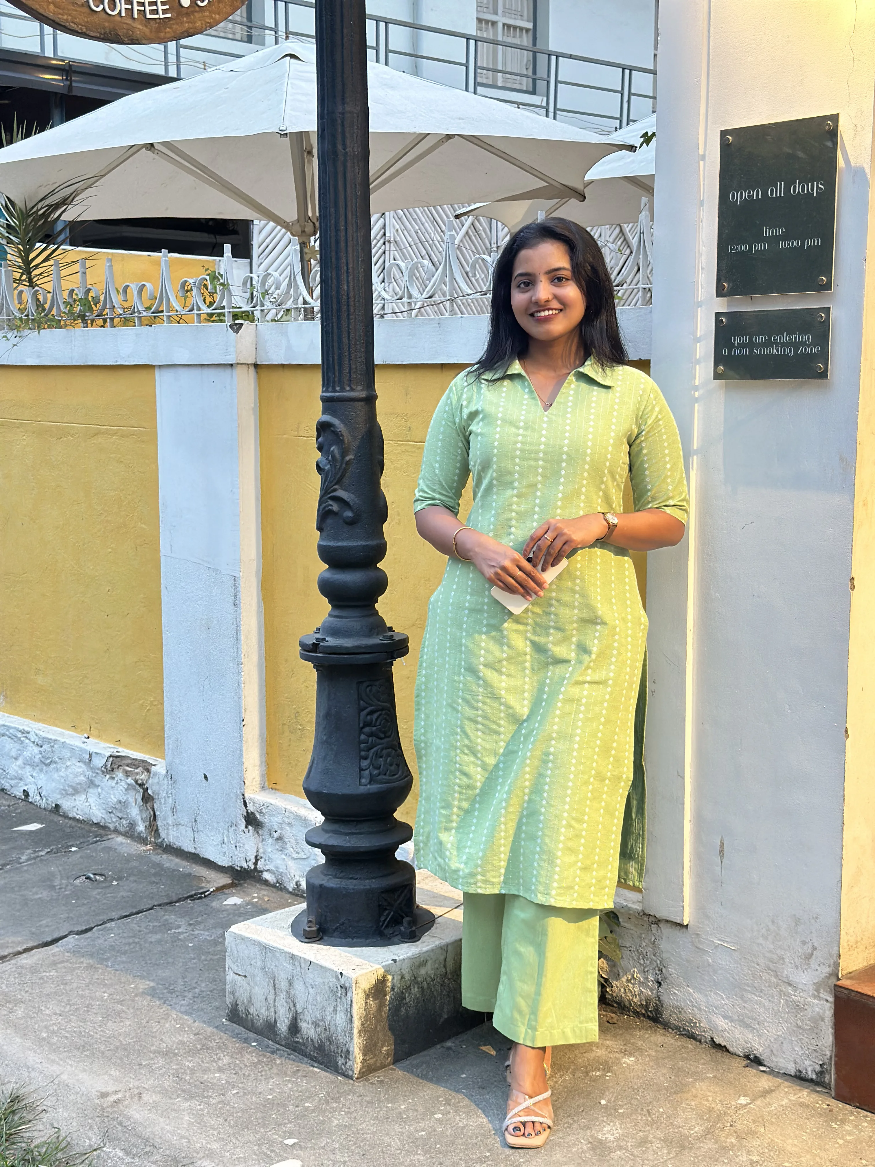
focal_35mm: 48
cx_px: 438
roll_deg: -1.0
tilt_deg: -6.6
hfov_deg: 30.3
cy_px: 584
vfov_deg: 39.7
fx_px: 1618
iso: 250
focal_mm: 6.86
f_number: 1.78
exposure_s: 1/50
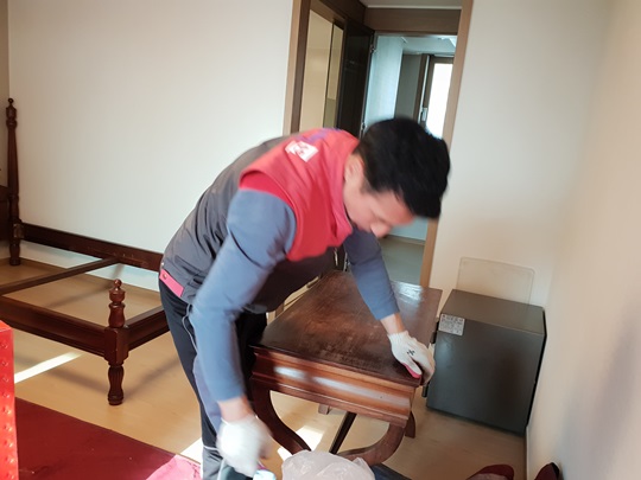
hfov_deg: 67.3
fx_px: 481
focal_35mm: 26
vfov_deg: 53.1
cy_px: 240
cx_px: 320
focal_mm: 4.3
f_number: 2.4
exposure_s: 1/60
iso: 200
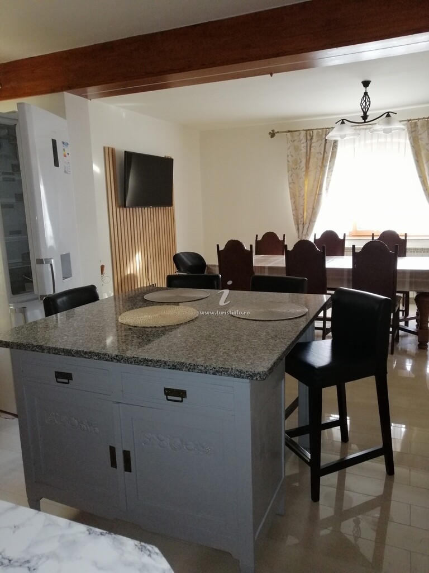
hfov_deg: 51.4
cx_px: 214
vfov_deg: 65.3
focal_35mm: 27
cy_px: 286
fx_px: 446
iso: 250
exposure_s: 1/33.3
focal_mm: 3.95
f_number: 1.8
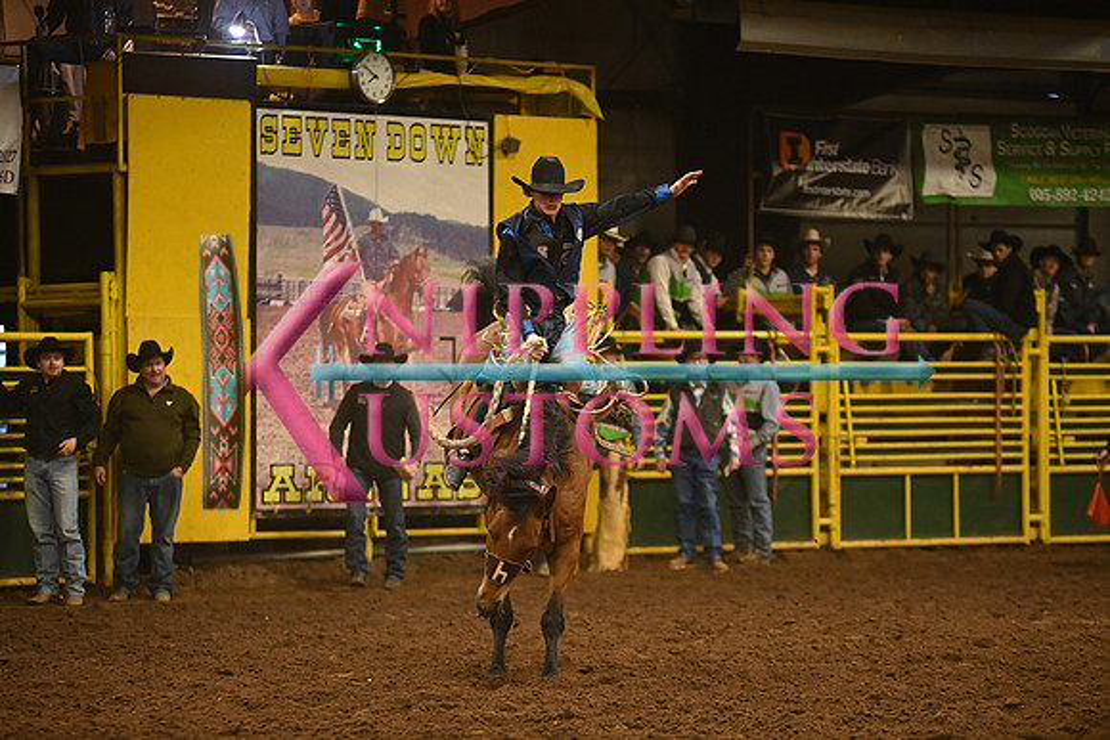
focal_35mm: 160
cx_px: 555
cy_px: 370
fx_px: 4934
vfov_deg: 8.6
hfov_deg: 12.8
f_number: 2.8
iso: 6400
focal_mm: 160
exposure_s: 1/400
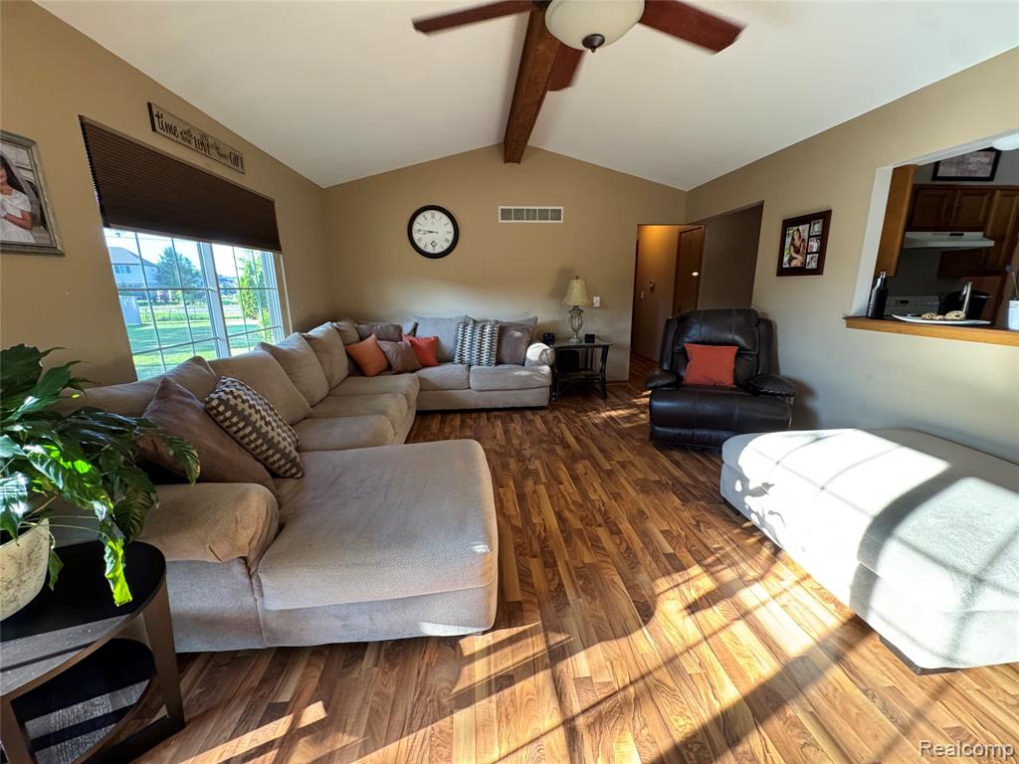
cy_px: 382
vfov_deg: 85.7
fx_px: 412
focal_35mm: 14
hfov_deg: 102.1
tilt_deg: -13.1
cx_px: 510
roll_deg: +0.1
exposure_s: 1/73
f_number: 2.2
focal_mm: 2.22
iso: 320
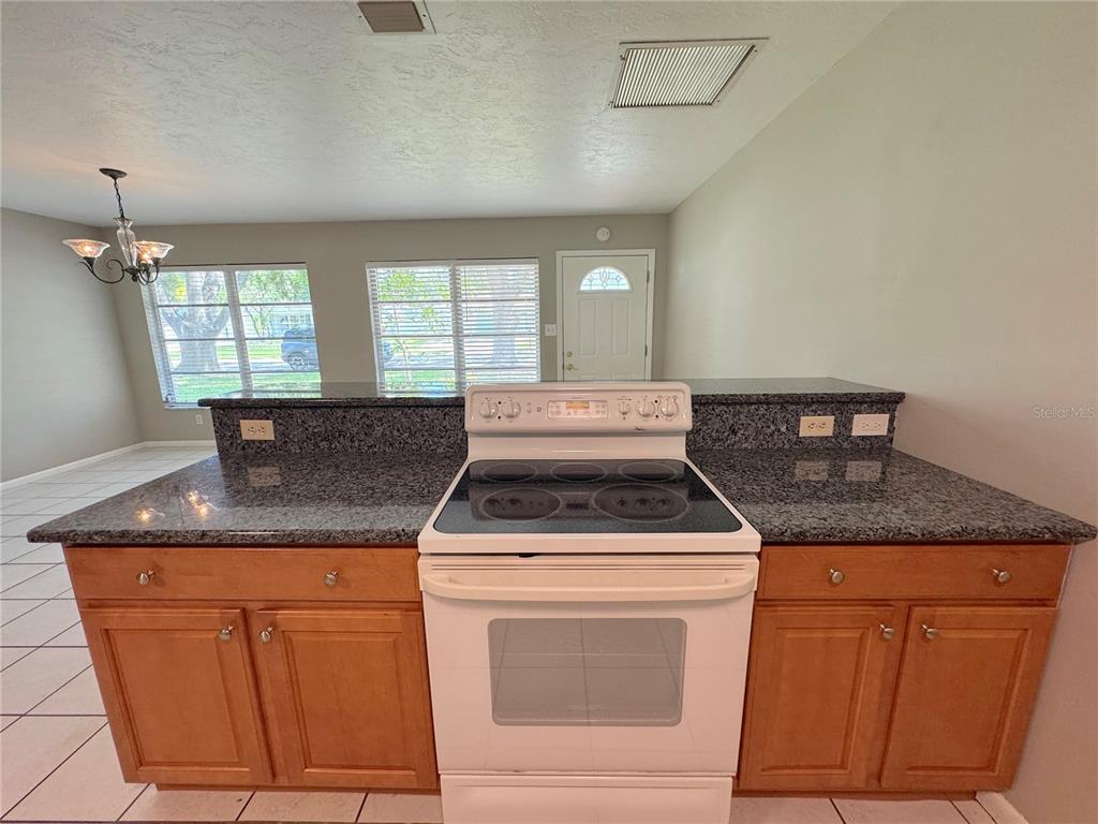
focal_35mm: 14
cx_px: 549
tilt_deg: -12.2
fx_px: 444
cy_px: 412
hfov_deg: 102.1
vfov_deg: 85.7
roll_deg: +0.7
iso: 250
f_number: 2.2
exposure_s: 1/120
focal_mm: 2.22
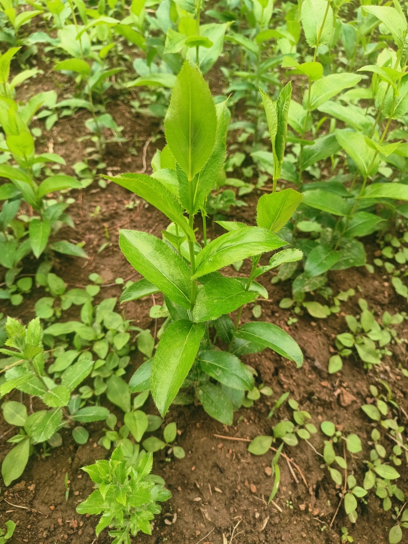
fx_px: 362
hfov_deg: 58.9
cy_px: 272
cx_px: 204
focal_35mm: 23
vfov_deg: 73.9
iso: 223
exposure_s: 1/100
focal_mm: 5.59
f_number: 1.88
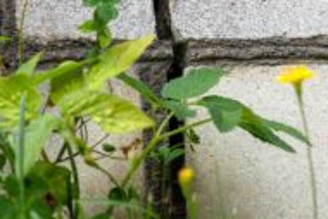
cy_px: -71
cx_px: 22
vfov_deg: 6.2
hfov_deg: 9.2
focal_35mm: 222
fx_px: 2024
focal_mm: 55
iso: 100
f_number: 4.5
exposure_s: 1/320
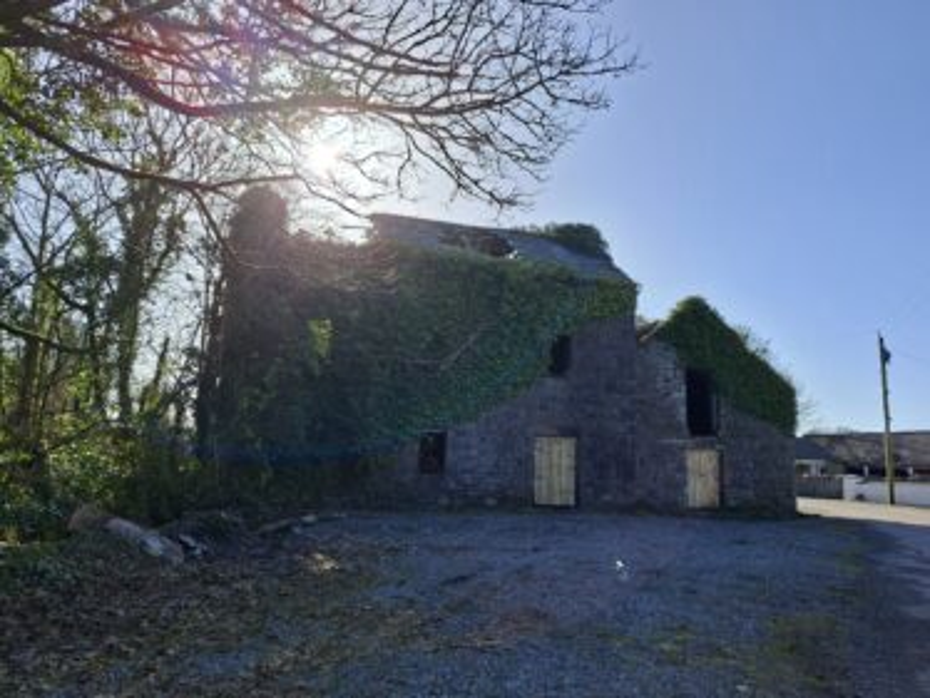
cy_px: 349
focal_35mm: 23
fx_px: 618
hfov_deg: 73.9
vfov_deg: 58.9
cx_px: 465
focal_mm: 5.54
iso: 50
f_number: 1.8
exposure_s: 1/1961
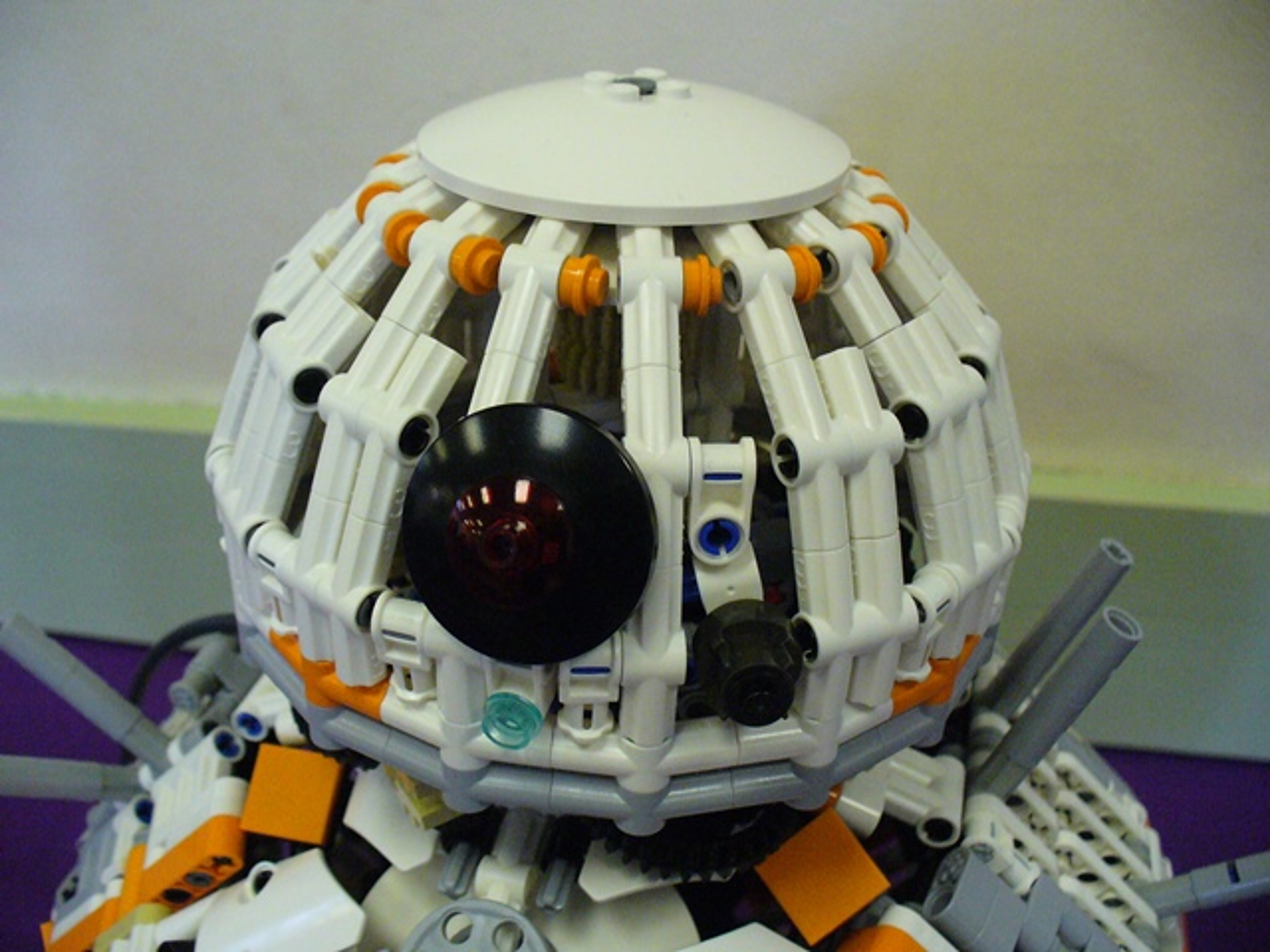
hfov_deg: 50.1
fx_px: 1357
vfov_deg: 38.7
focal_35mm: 37
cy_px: 476
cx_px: 635
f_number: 2.8
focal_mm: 6.1
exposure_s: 1/60
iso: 400
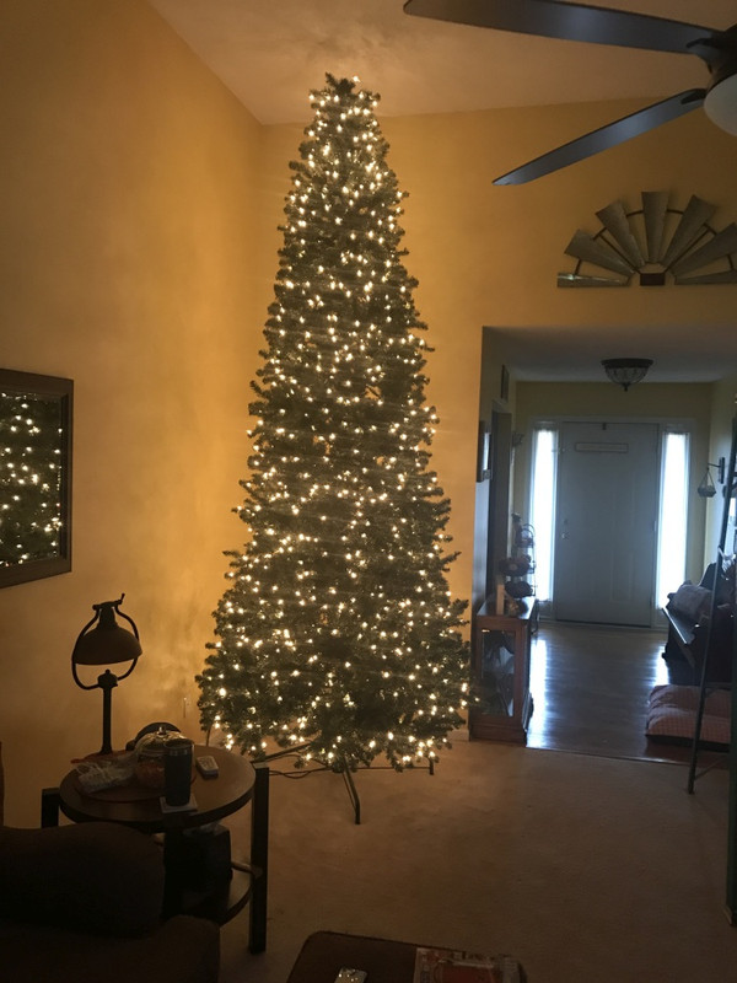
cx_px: 368
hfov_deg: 49.7
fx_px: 795
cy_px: 492
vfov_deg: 63.4
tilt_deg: -2.2
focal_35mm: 28
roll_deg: -1.1
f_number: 1.8
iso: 100
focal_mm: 3.99
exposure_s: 1/9
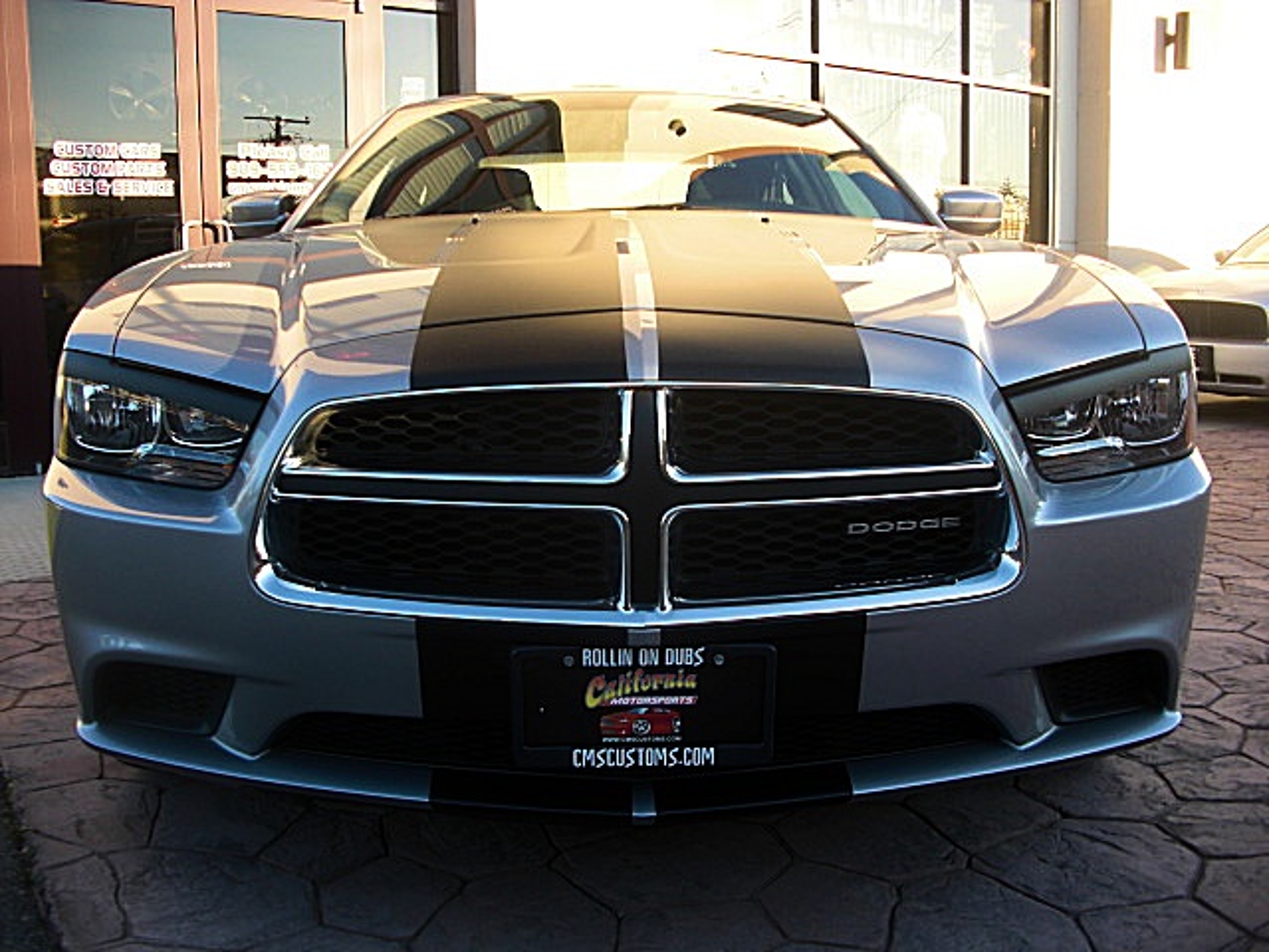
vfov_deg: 39.7
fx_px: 1320
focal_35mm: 36
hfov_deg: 51.4
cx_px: 634
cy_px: 476
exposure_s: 1/125
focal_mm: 6.3
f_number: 2.8
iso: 50
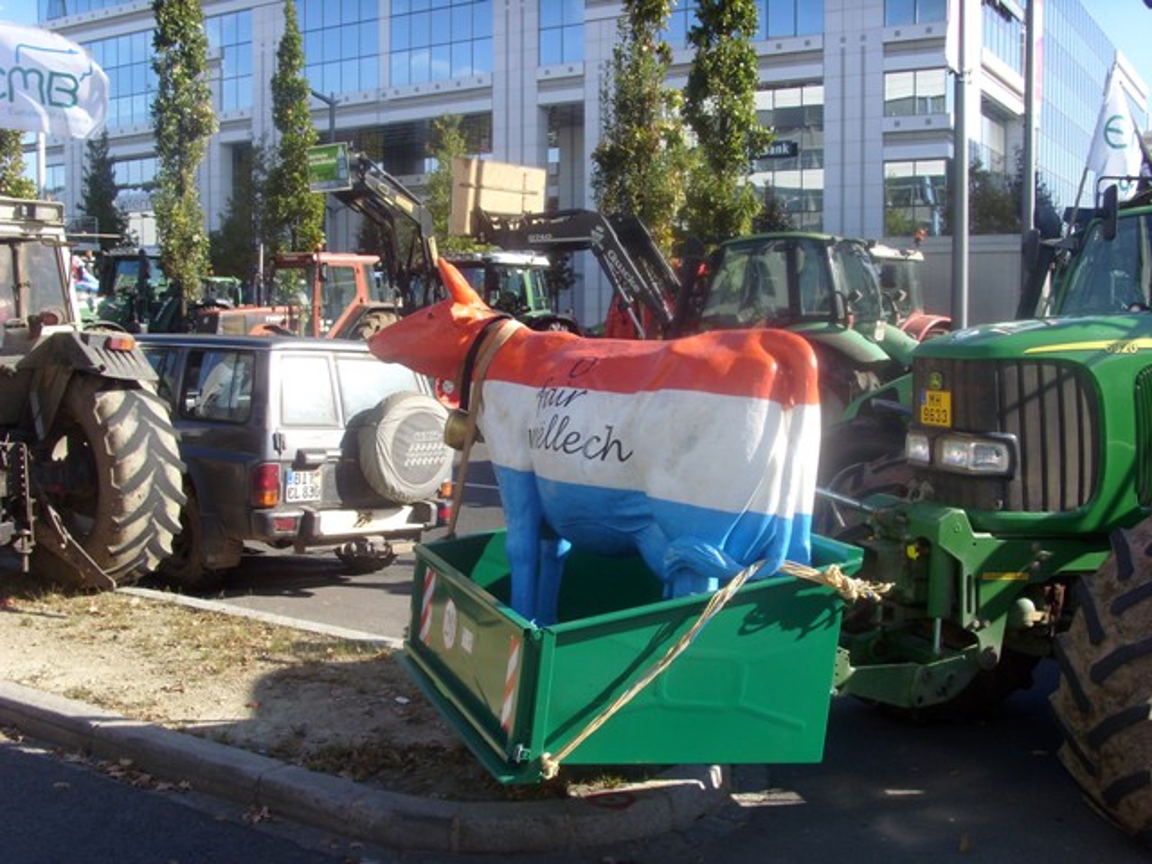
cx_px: 576
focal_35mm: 36
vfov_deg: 39.7
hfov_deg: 51.4
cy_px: 432
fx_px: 1198
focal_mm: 6
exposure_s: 1/250
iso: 80
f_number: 5.5
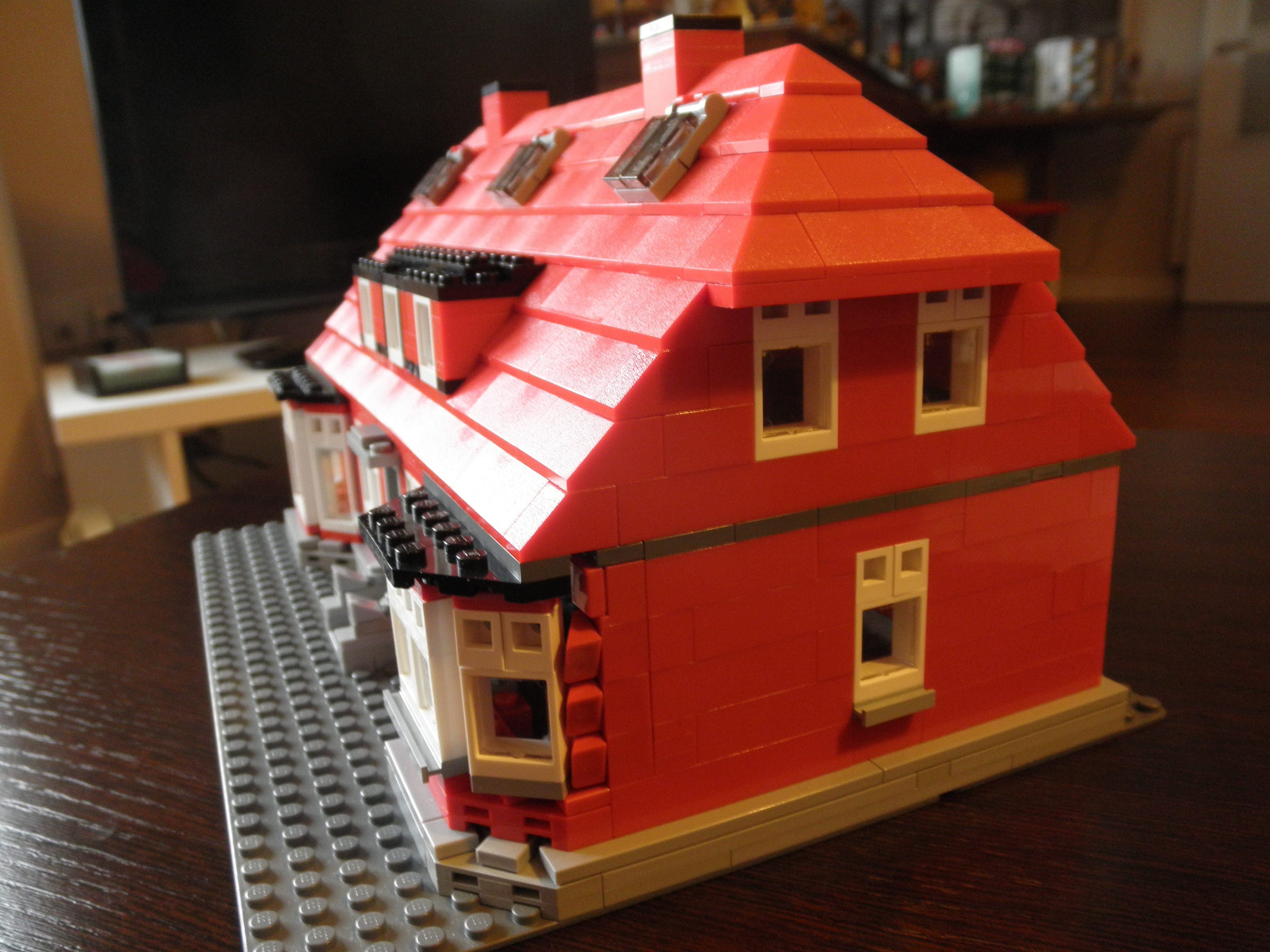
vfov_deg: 49.7
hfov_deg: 63.4
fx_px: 1027
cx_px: 635
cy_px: 476
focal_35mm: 28
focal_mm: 5
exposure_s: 1/8
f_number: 3
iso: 200
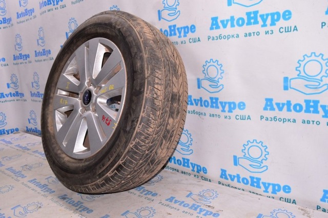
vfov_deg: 43.5
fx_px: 273
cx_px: 164
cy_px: 109
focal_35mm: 30
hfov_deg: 62.0
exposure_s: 1/160
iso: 1600
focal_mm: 20
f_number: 8
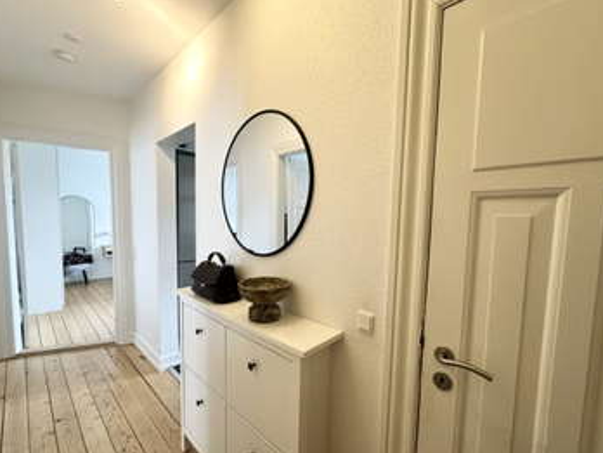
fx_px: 261
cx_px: 311
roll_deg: -1.7
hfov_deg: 98.1
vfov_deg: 81.7
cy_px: 240
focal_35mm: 15
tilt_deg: -4.7
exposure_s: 1/50
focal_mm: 2.22
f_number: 2.2
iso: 250
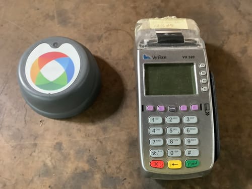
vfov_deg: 45.4
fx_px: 226
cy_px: 94
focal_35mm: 31
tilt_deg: -68.9
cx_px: 126
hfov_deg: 58.4
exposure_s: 1/25
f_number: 2.4
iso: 500
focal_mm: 3.3
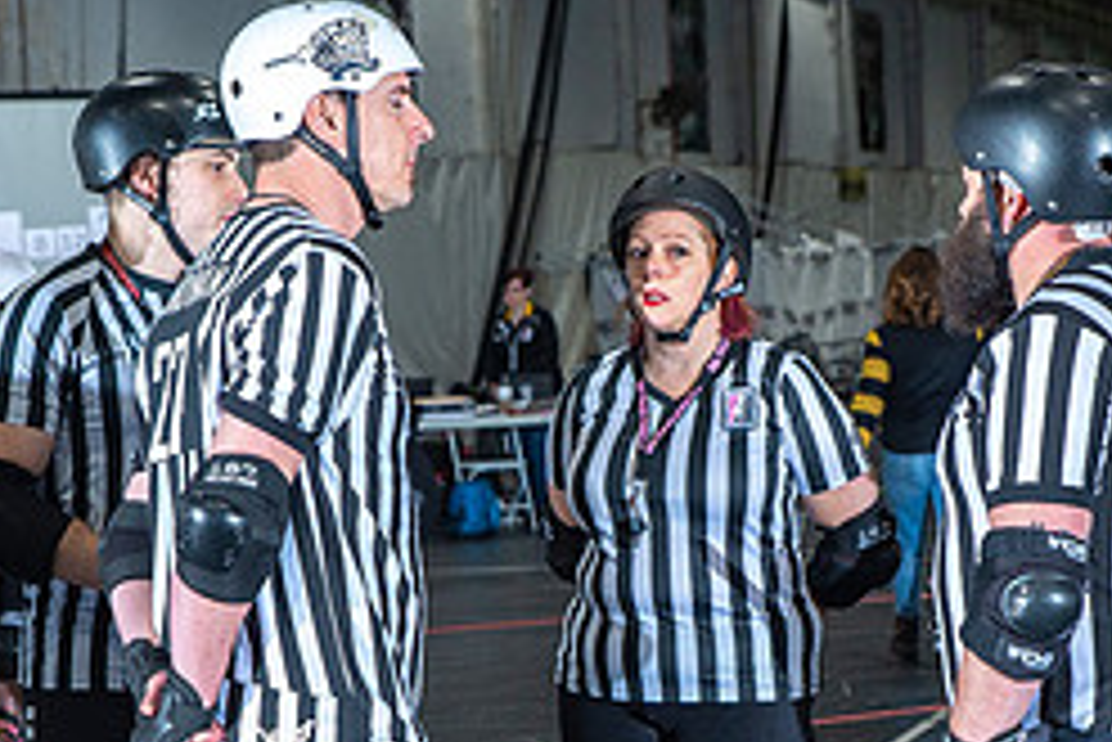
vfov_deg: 10.6
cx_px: 581
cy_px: 641
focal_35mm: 129
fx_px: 3987
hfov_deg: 15.9
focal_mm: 55
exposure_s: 1/160
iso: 800
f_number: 5.6
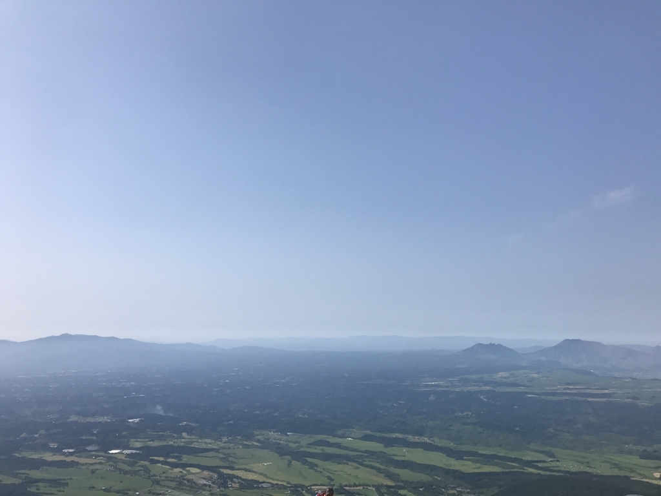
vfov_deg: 49.7
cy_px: 248
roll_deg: -1.6
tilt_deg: +9.3
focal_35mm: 28
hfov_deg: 63.4
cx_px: 330
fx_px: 535
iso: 20
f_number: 1.8
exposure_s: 1/4566
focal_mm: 3.99
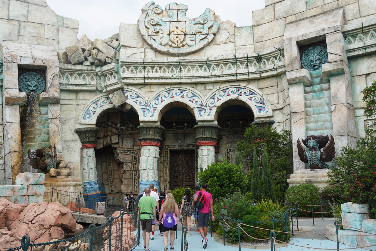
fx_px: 292
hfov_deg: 65.5
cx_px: 188
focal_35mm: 28
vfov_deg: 46.4
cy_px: 126
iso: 100
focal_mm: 28
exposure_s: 1/100
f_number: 11
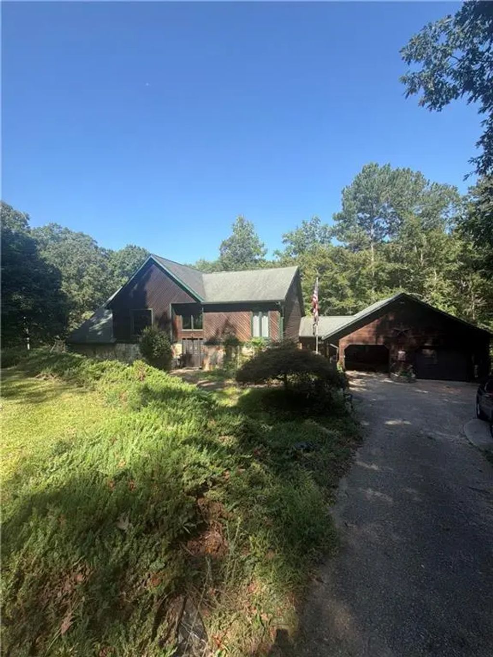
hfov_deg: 85.7
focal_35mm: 14
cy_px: 328
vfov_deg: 102.1
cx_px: 246
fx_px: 266
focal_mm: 2.22
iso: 40
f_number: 2.2
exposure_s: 1/514
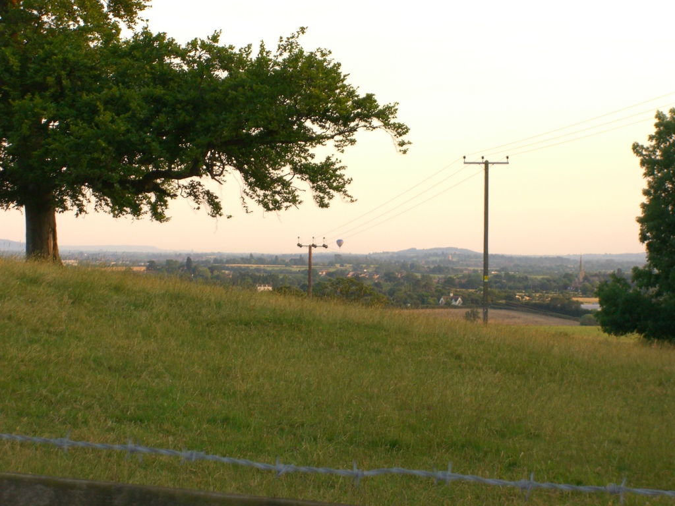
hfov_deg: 17.3
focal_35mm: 114
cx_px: 338
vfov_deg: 13.0
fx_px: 2223
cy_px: 253
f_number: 5.1
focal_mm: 23.7
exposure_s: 1/100
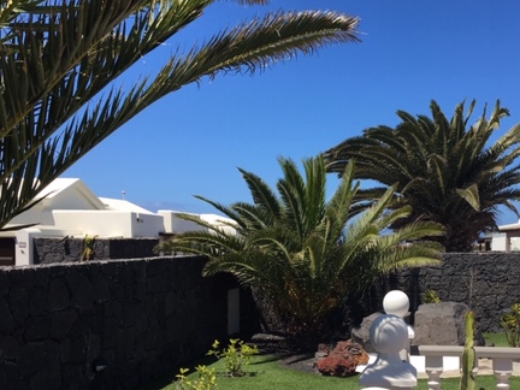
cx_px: 353
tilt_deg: -0.3
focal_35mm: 43
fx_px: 646
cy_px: 265
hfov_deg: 43.2
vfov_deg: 33.3
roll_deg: -1.0
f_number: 2.2
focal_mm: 4.15
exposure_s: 1/1972
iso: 25
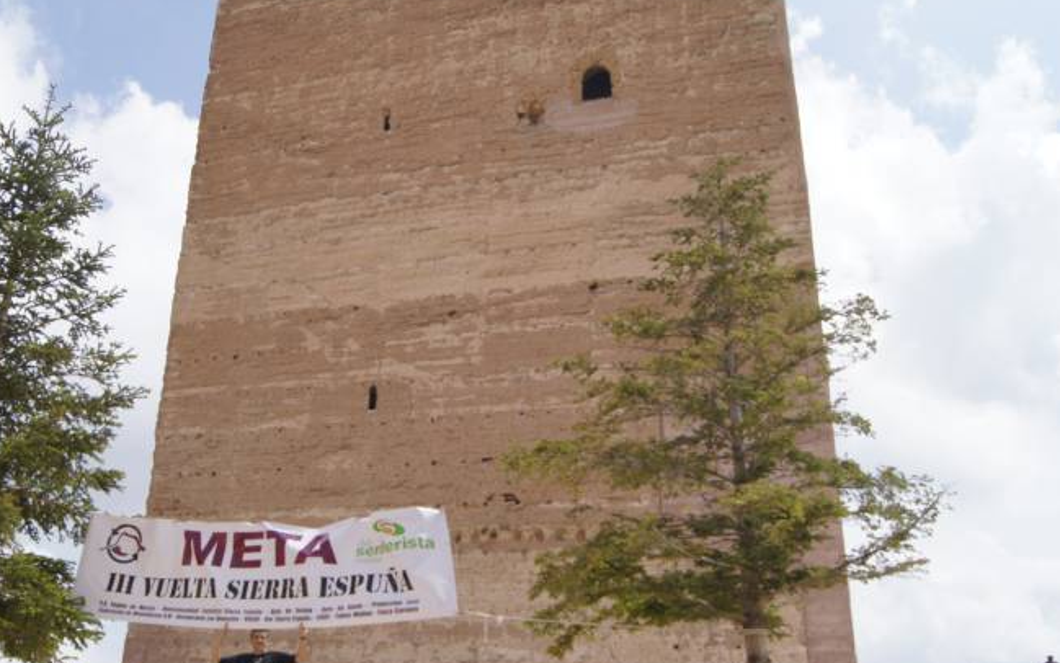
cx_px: 418
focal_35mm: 40
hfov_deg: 48.9
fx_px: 1156
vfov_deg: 32.0
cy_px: 339
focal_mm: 20
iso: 200
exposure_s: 1/640
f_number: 9
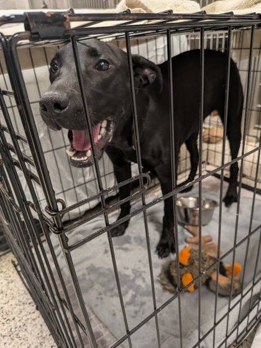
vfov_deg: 71.6
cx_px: 130
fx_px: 241
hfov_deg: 56.8
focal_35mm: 24
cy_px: 174
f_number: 1.7
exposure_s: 1/120
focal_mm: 4.53
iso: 522
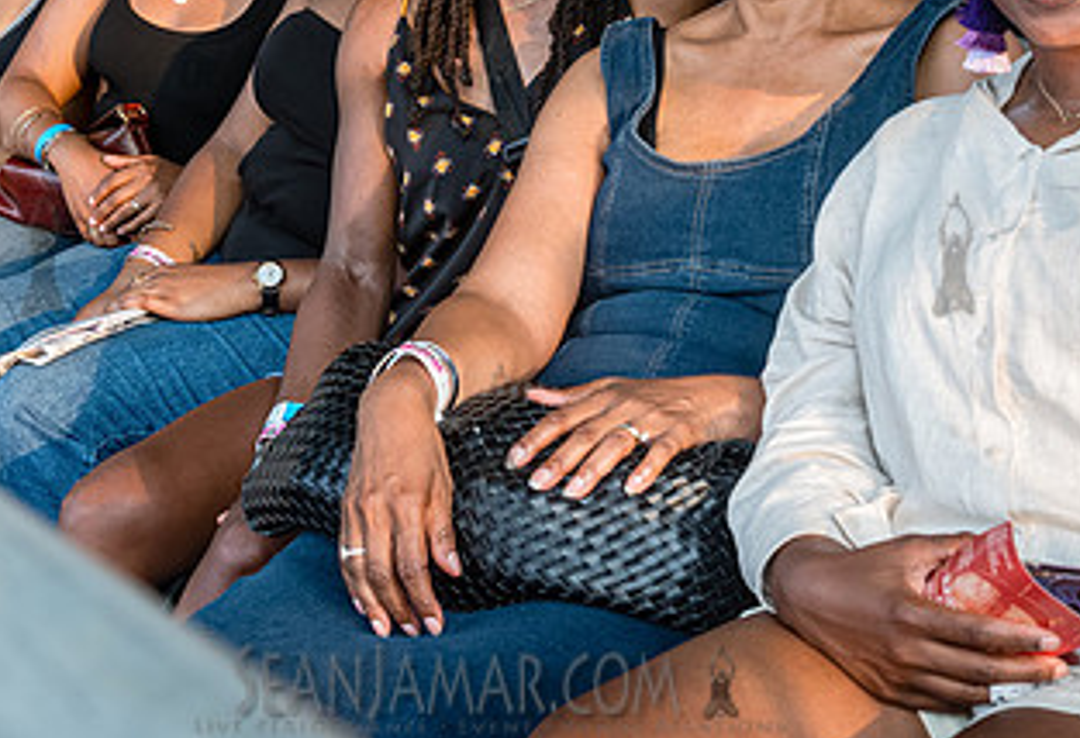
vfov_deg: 17.1
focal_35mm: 80
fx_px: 2419
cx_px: 385
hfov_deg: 25.1
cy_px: 52
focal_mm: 38
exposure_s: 1/200
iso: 3200
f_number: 6.3
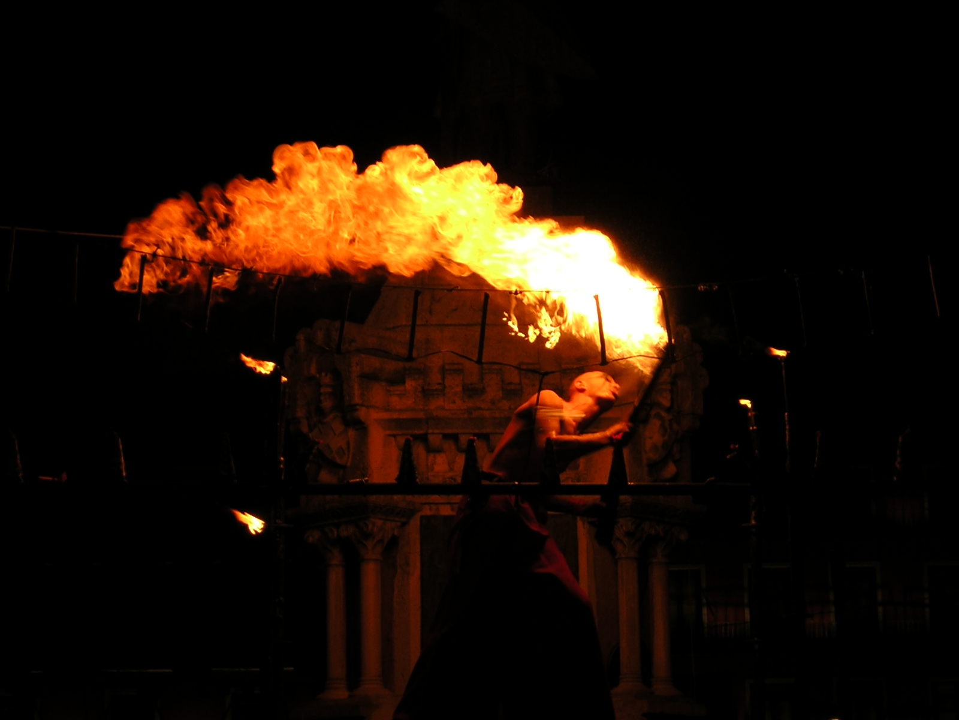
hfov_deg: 21.1
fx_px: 2576
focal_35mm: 93
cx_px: 480
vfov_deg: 15.9
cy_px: 360
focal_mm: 12.1
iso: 100
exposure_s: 1/96.1
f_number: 4.3
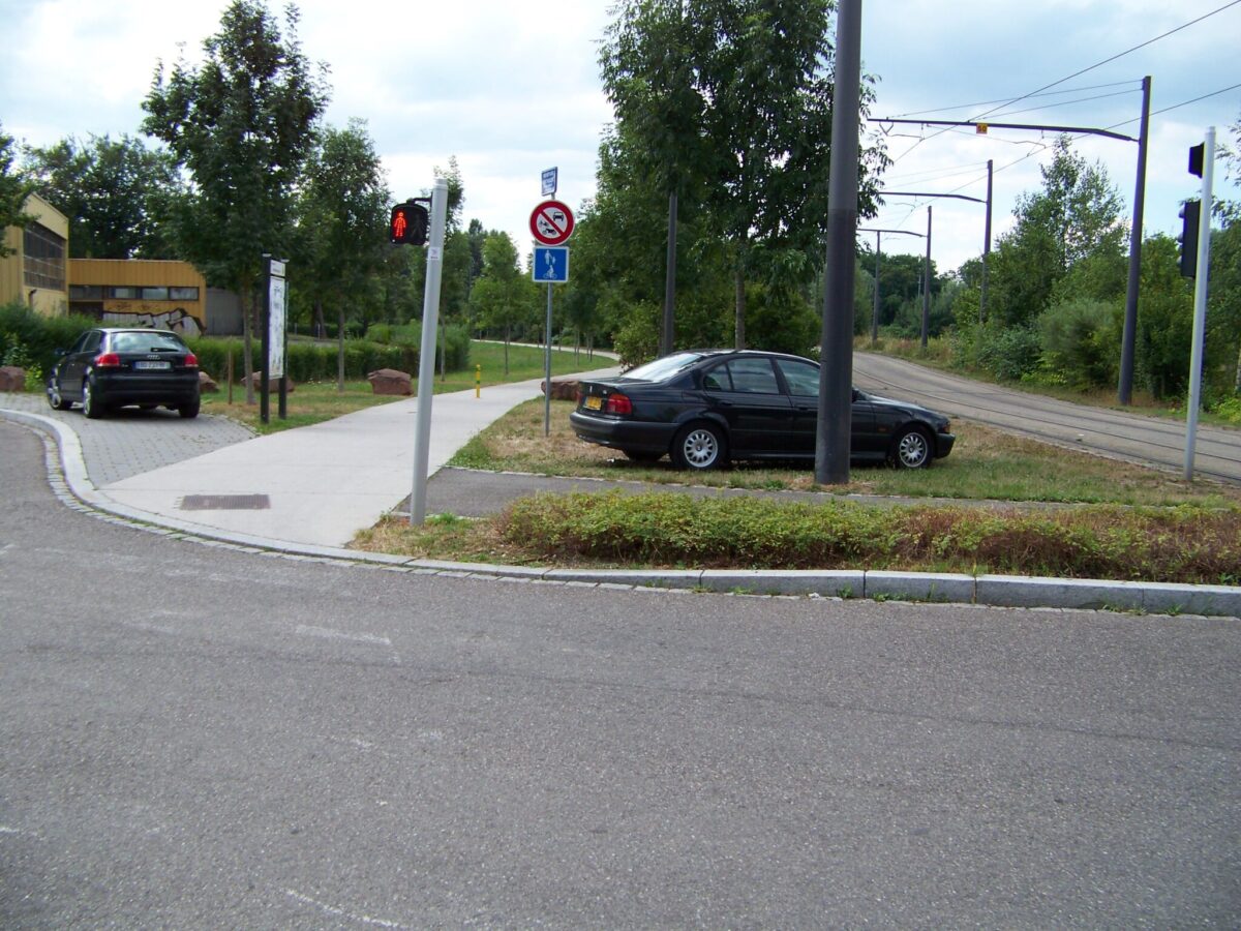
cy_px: 466
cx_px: 620
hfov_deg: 51.4
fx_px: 1291
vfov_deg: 39.7
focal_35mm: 36
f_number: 2.8
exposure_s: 1/500
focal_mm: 5.85
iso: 64
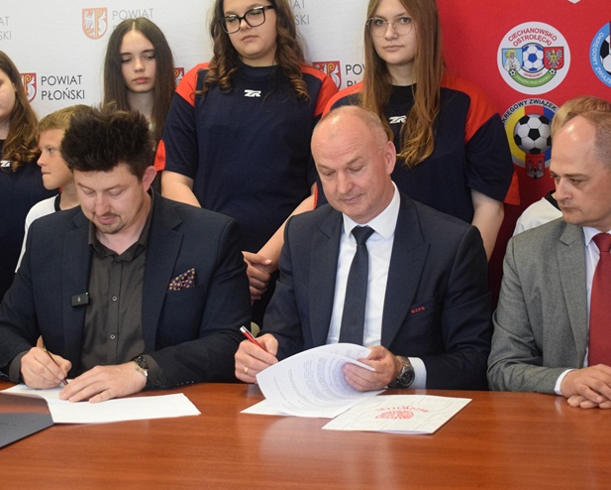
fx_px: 1411
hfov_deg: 24.4
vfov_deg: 19.7
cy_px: 226
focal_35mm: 78
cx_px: 288
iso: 3200
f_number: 4.8
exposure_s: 1/250
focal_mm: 38
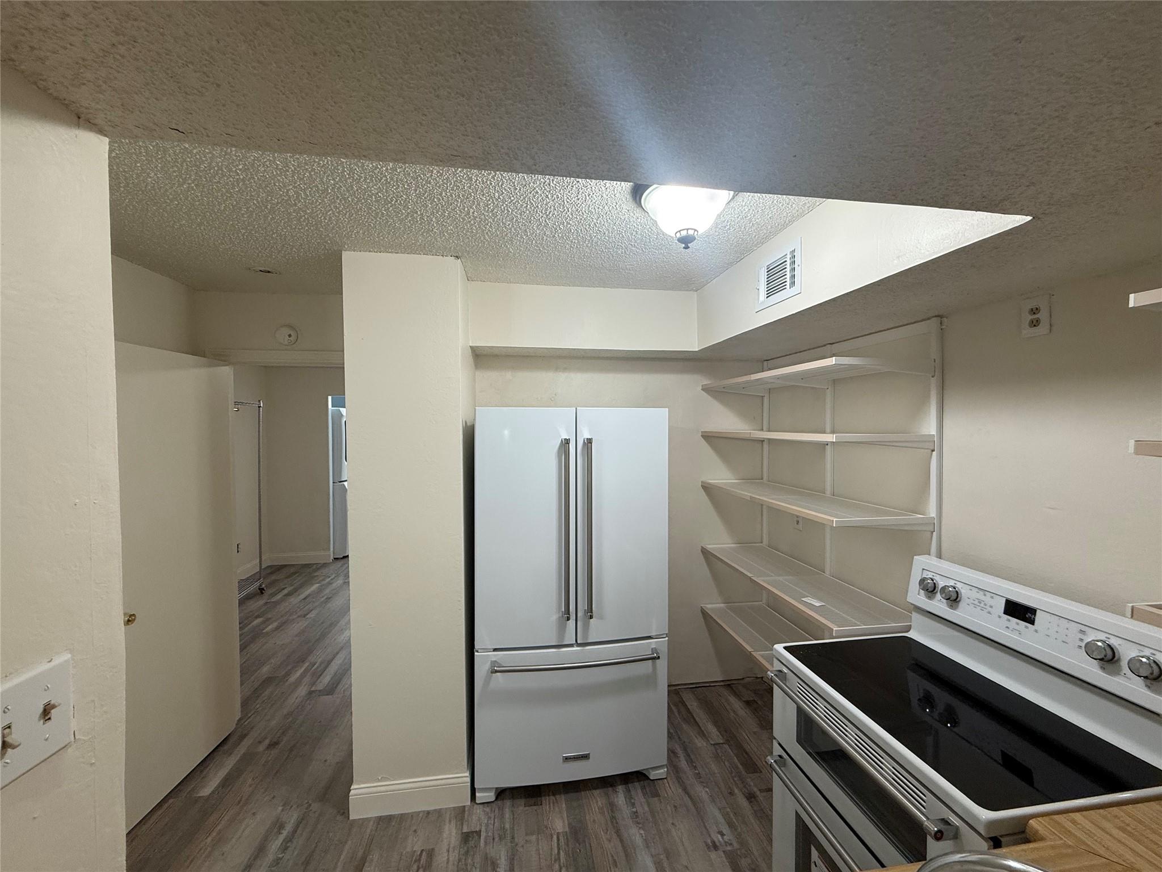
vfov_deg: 85.7
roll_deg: +0.1
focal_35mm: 14
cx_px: 581
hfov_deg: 102.1
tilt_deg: -0.5
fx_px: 470
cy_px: 436
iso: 160
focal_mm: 2.22
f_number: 2.2
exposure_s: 1/120
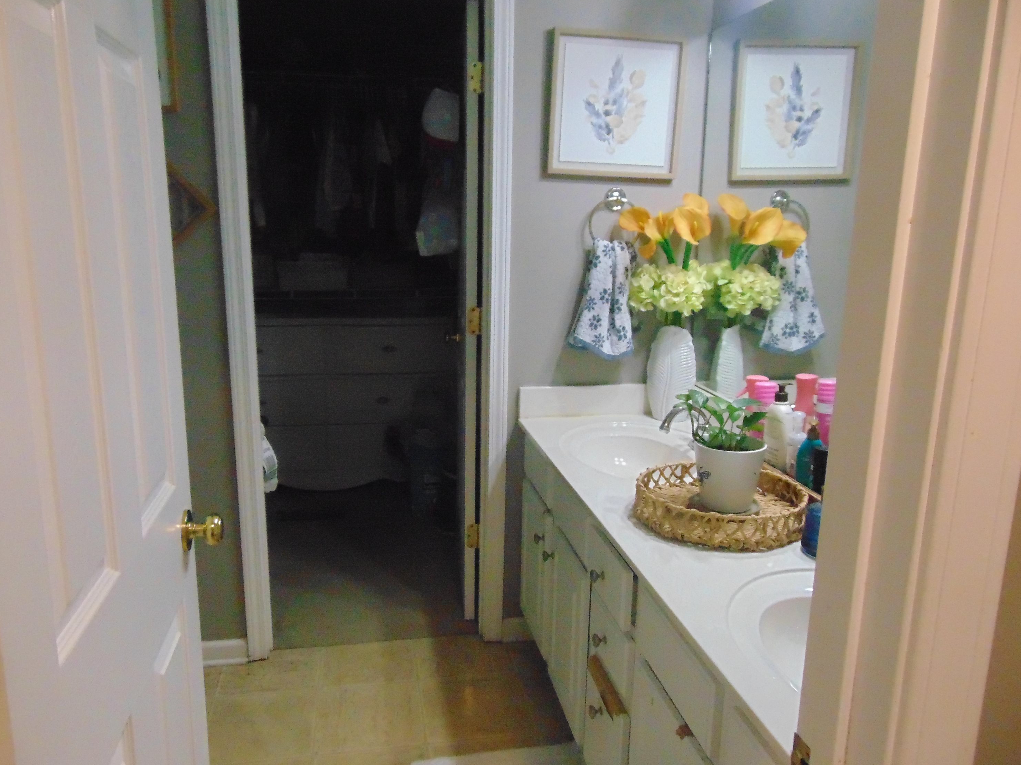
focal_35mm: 26
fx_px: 767
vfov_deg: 53.0
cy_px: 395
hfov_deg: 67.3
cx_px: 503
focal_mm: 4.5
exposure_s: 1/80
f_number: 3
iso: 800
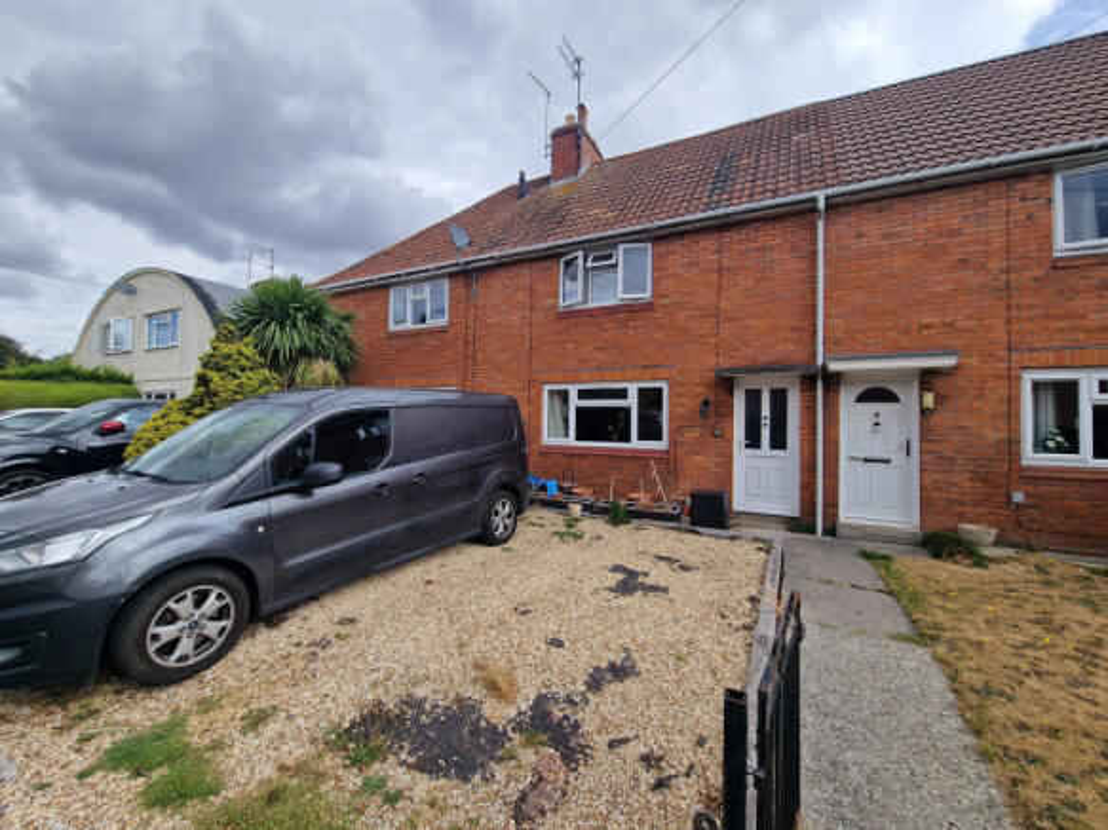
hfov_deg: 106.2
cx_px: 554
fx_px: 416
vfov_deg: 89.9
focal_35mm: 13
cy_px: 415
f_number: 2.2
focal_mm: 2.2
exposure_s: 1/1564
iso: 50
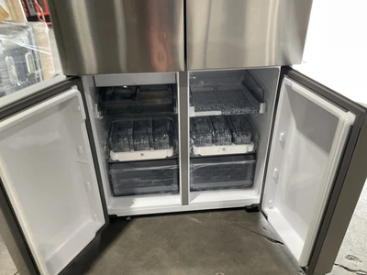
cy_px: 138
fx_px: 307
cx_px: 184
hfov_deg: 61.7
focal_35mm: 29
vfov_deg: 48.2
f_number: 1.8
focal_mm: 3
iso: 80
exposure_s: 1/60
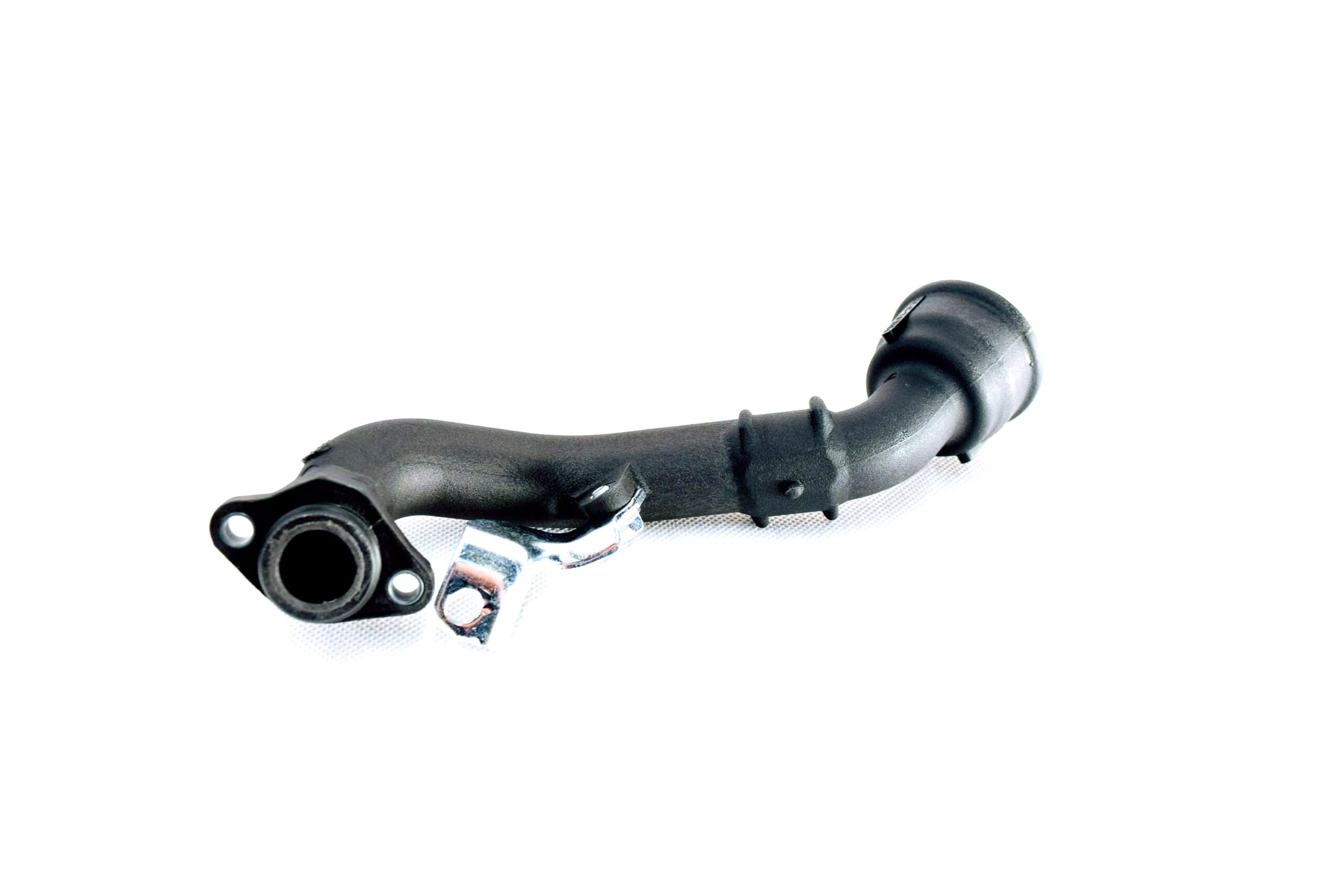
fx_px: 1399
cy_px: 448
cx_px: 671
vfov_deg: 35.6
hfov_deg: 51.3
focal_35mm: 38
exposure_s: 1/160
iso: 400
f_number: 6.3
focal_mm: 25
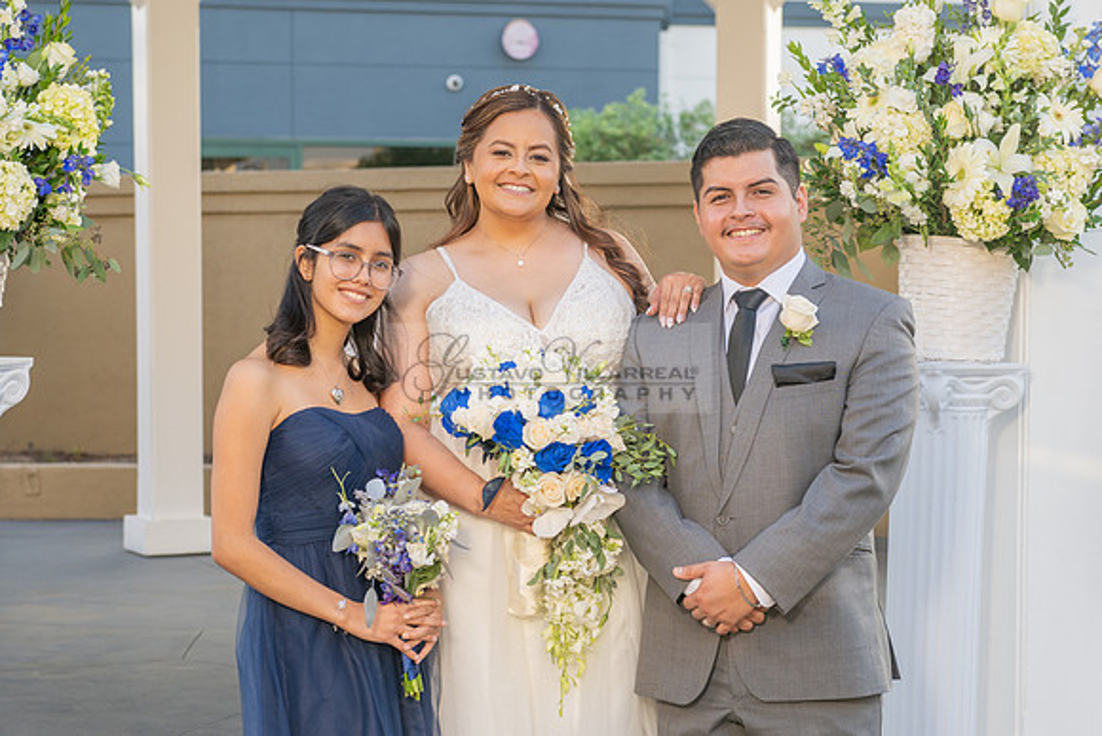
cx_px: 551
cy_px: 424
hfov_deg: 22.7
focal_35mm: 90
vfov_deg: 15.3
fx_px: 2741
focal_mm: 70
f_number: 5
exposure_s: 1/160
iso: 200
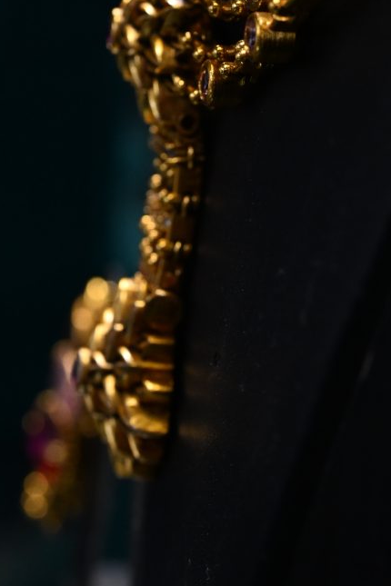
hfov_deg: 10.1
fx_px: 2183
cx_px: -10
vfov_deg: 14.8
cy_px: -120
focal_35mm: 134
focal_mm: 45
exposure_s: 1/100
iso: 1250
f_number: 6.3
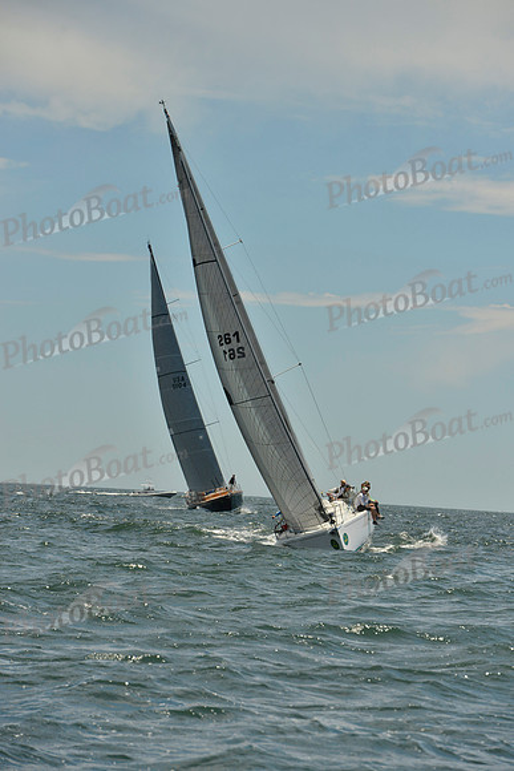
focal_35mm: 165
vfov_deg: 12.4
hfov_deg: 8.3
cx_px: 257
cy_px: 386
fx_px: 3531
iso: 280
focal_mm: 165
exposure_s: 1/1600
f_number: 9
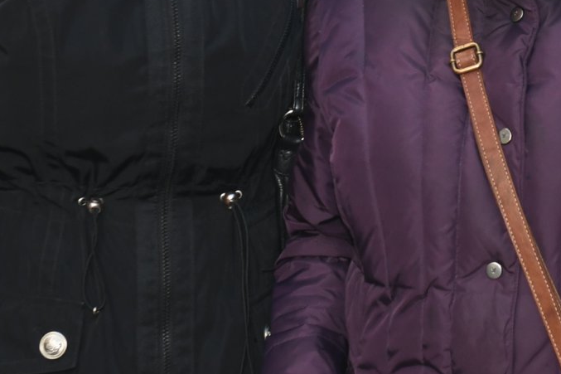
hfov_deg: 8.7
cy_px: -103
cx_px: 536
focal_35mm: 236
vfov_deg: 5.8
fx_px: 3677
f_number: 5
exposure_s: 1/160
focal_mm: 52
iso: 640
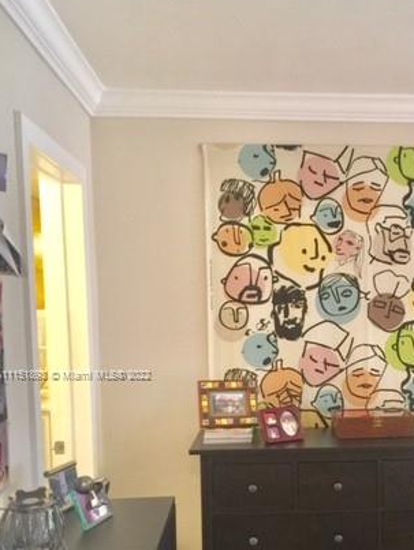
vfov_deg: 40.6
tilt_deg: -4.7
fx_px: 732
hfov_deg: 30.9
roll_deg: +0.2
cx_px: 321
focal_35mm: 46
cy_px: 375
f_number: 2.2
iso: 64
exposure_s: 1/15
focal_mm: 4.15
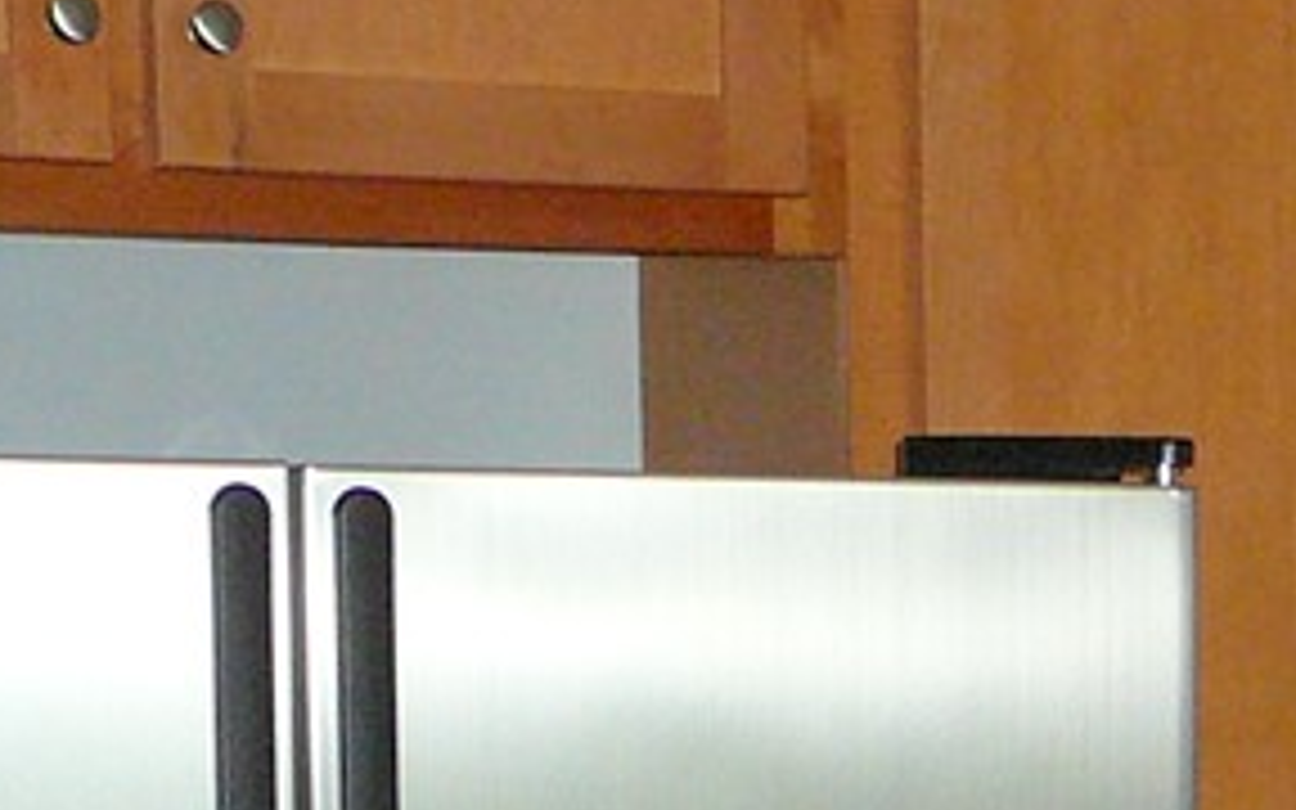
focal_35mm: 147
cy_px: 1422
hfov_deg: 13.8
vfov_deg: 8.6
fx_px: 5192
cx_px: 1624
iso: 250
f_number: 3
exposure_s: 1/30
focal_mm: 5.8
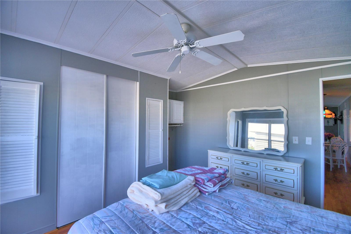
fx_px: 146
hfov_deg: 100.4
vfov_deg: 77.3
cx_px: 176
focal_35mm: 15
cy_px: 117
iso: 220
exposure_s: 1/125
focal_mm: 10
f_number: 4.5
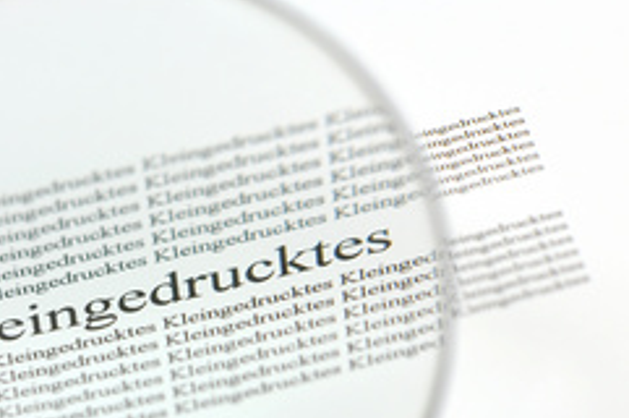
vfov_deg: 10.3
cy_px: 311
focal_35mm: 132
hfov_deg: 15.5
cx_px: 197
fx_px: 2303
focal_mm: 50
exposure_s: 1/250
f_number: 5
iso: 200
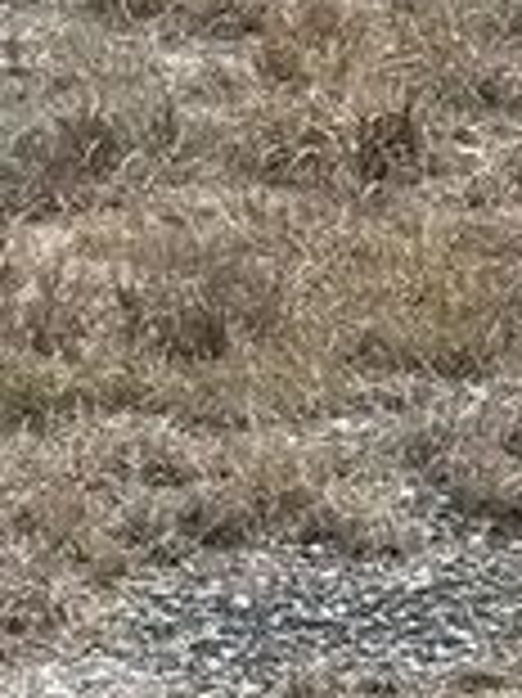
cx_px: -288
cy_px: -1119
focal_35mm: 265
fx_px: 5336
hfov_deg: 5.5
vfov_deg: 7.0
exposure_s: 1/2070
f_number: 1.78
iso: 64
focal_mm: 6.86
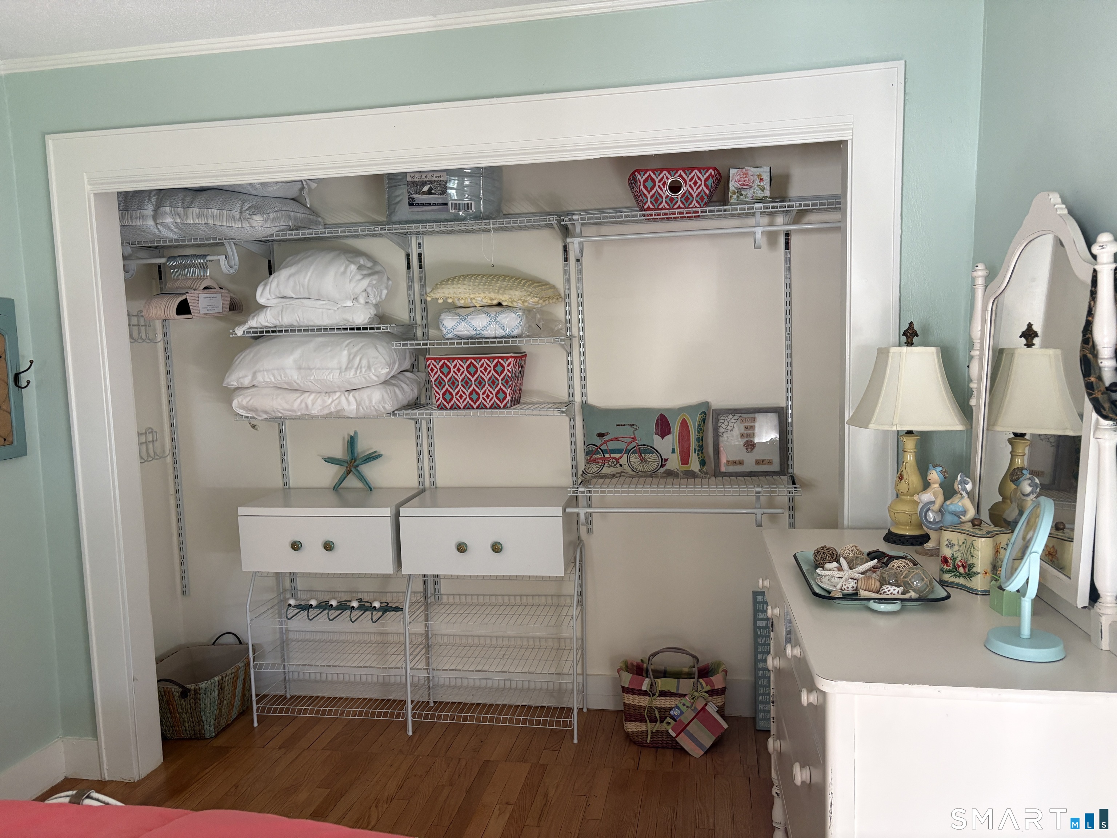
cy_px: 419
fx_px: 839
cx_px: 558
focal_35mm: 26
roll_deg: +2.7
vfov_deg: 53.1
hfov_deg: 67.3
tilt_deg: -5.0
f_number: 1.6
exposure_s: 1/60
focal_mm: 5.96
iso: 200
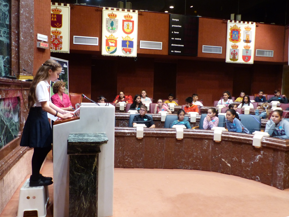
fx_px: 242
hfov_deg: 61.7
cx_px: 144
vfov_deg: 48.2
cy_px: 108
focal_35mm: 29
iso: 400
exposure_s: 1/20
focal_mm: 5.3
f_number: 2.8
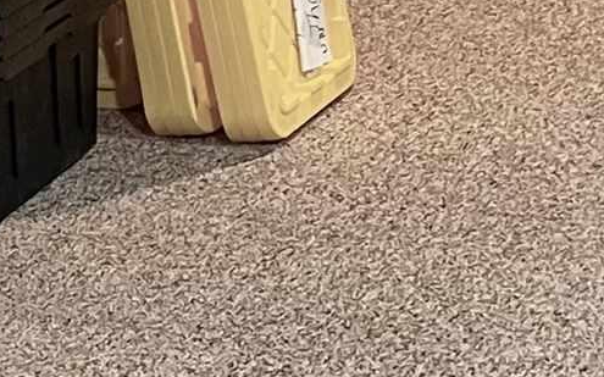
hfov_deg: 12.2
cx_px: 126
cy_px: -209
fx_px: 2814
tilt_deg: -10.3
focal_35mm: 171
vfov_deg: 7.5
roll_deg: +3.9
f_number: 1.6
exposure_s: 1/60
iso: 320
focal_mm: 5.1
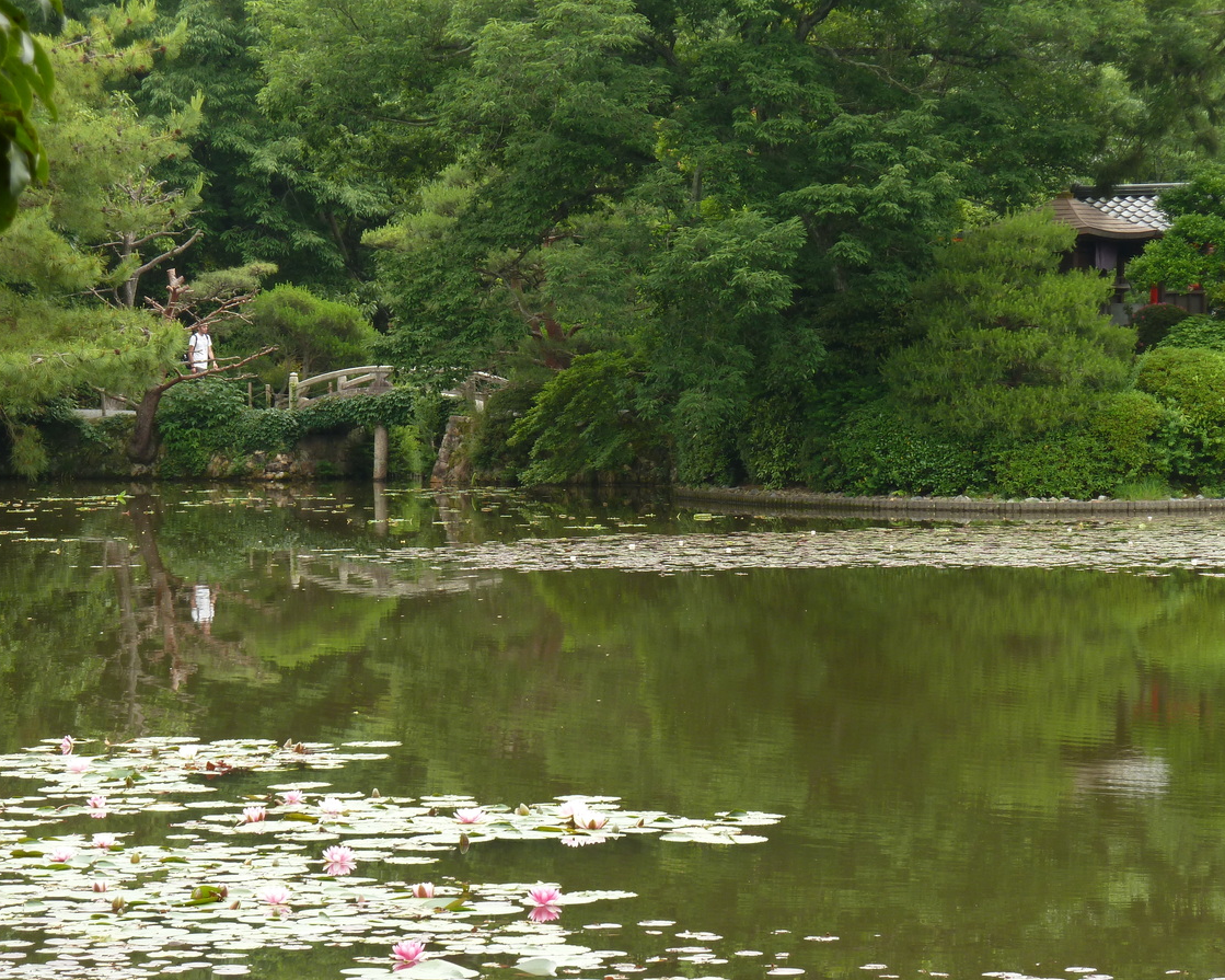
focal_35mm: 134
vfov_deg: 11.5
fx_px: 4858
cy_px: 492
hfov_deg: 14.4
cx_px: 640
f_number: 4.4
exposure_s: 1/50
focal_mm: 21
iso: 80
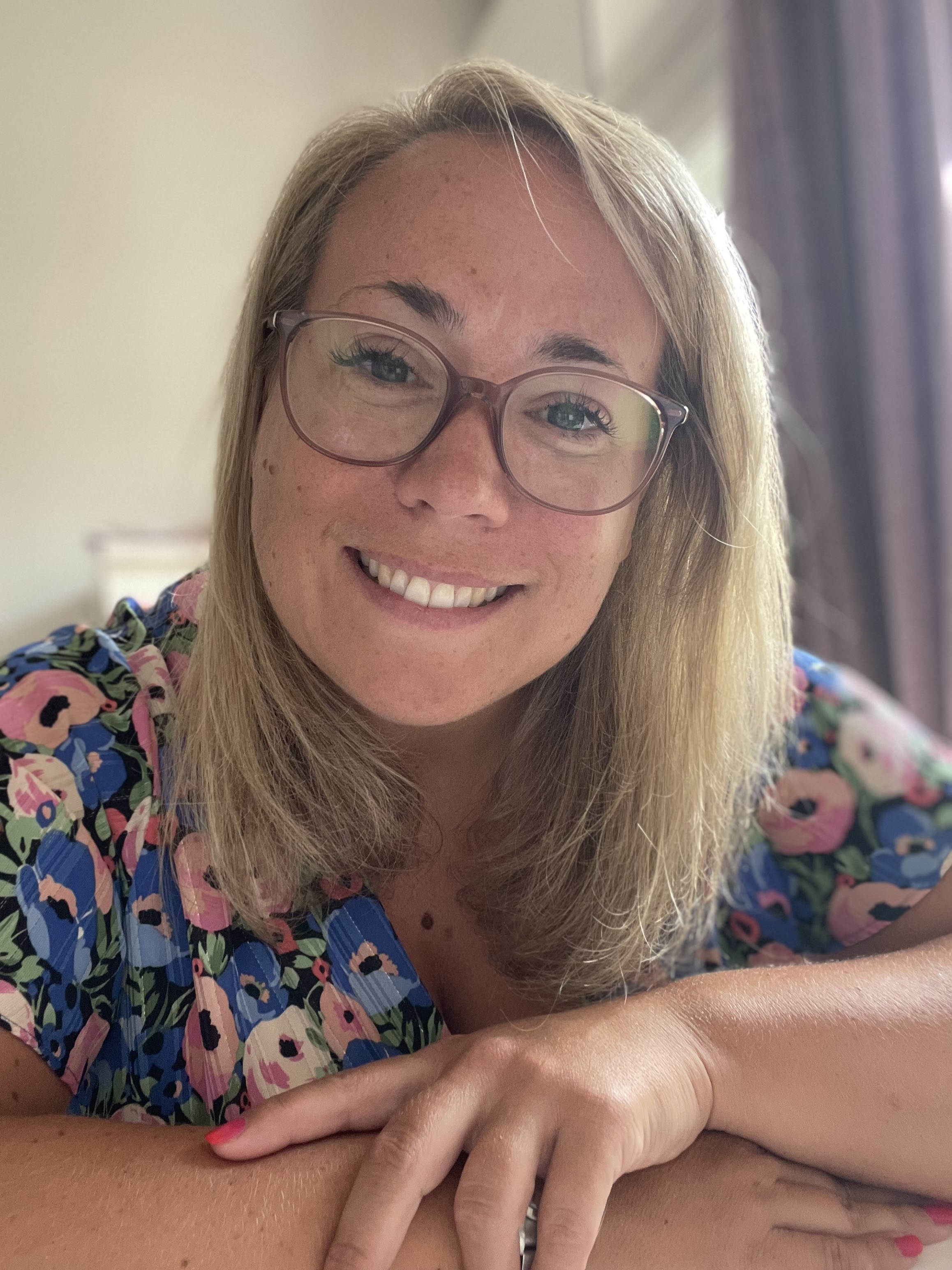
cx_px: 476
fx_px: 1100
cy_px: 635
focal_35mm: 30
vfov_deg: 60.0
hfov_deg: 46.8
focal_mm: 2.71
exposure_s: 1/60
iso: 250
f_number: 2.2
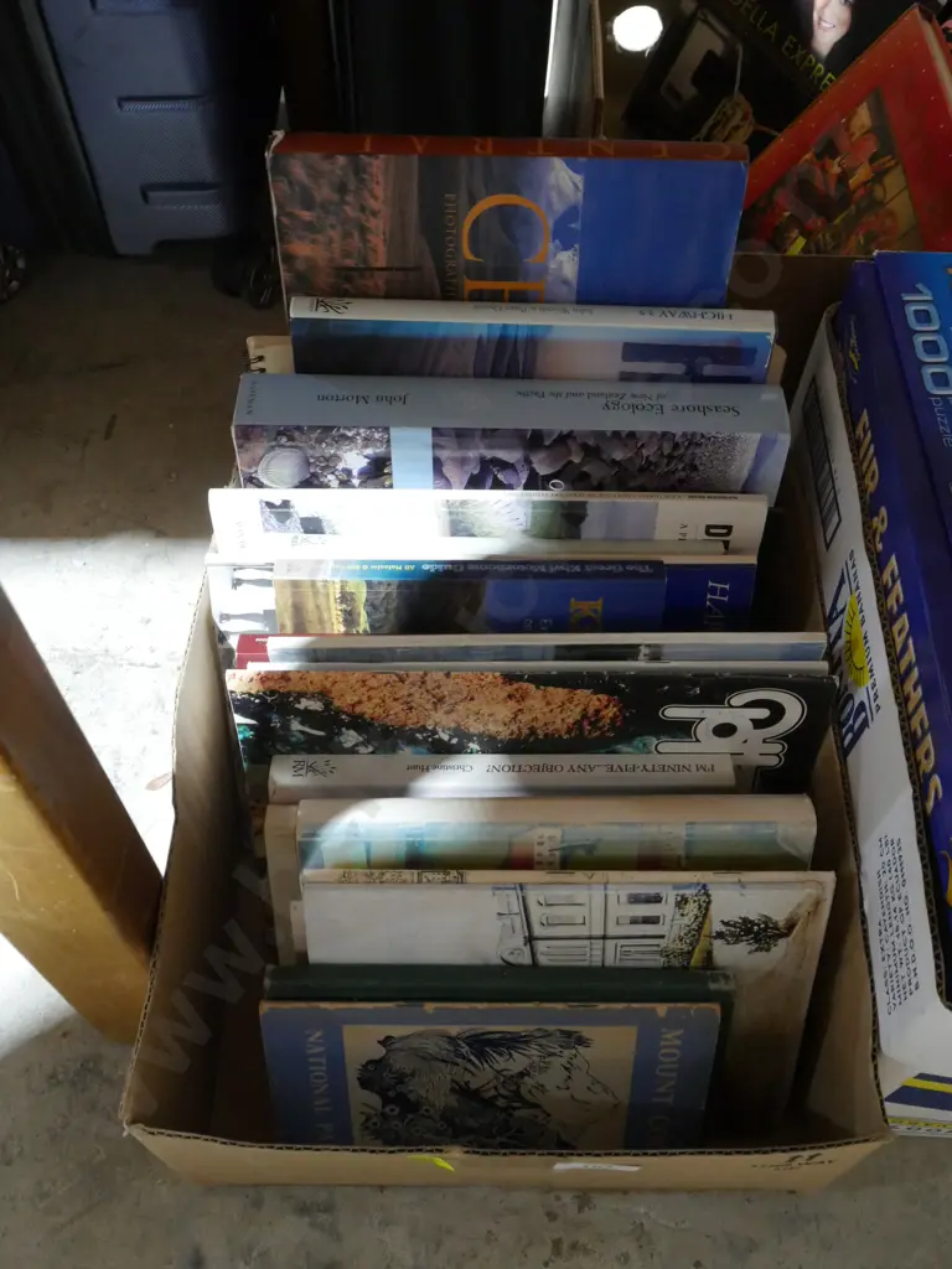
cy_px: 634
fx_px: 1247
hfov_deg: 41.8
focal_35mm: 34
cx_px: 476
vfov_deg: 54.0
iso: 3200
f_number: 10
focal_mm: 17
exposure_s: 1/13
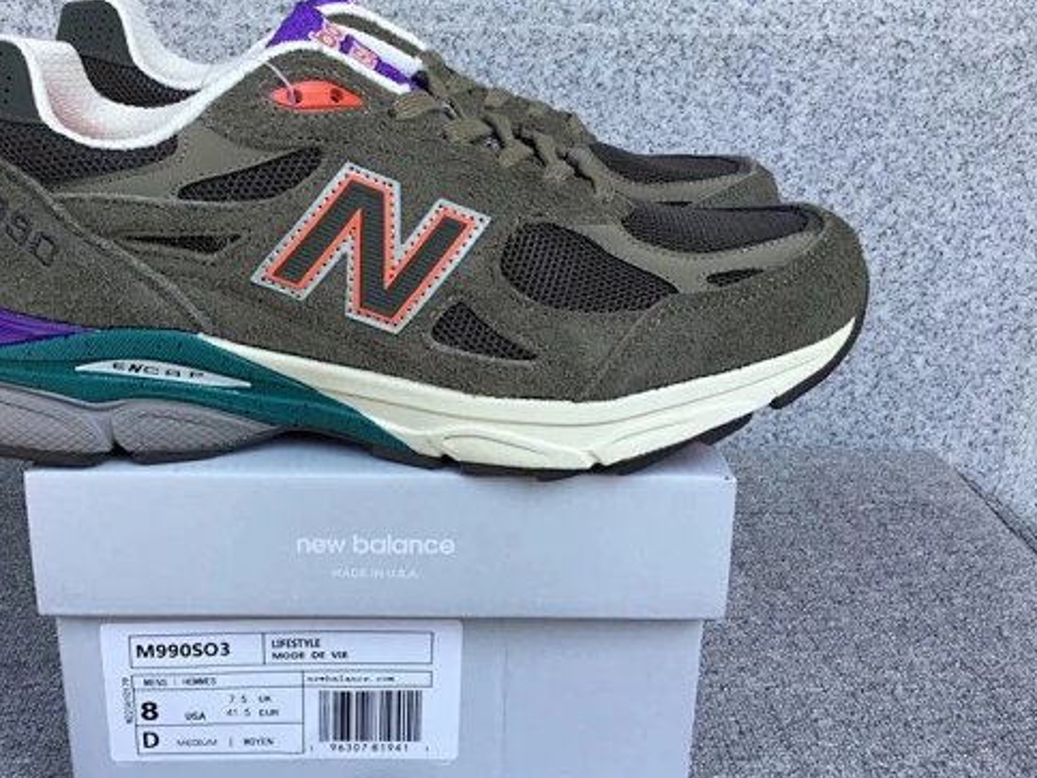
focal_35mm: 41
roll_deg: -1.0
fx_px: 1228
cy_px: 390
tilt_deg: -20.5
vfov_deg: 35.1
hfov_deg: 45.5
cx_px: 407
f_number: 2.4
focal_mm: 3.3
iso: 25
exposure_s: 1/356
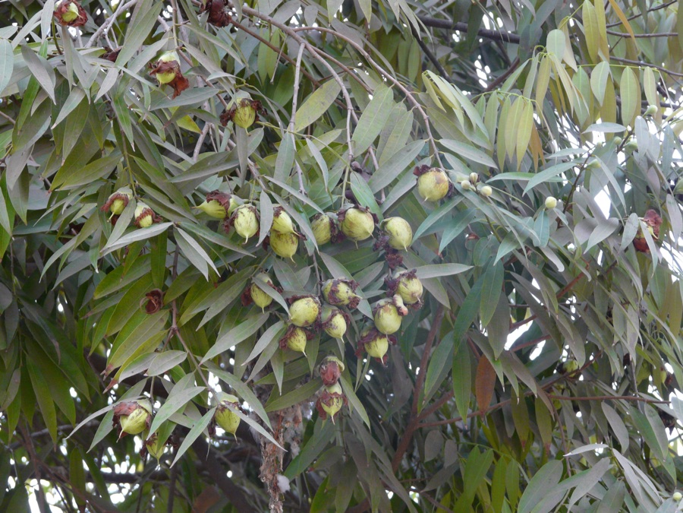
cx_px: 342
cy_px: 256
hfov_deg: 15.3
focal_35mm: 129
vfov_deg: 11.5
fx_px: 2545
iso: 160
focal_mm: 21.1
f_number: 3.6
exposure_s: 1/60
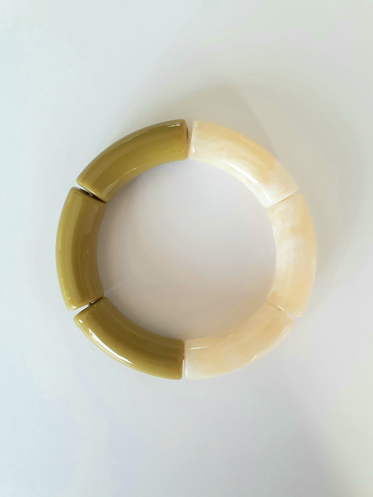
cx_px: 186
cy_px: 248
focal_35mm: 26
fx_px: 374
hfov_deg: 53.1
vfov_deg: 67.3
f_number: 2.4
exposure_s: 1/100
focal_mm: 4.32
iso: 125
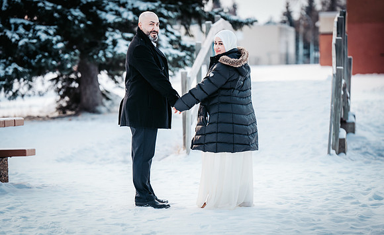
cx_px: 166
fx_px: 1714
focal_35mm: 165
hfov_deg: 12.8
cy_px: 145
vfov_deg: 7.9
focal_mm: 139
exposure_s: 1/160
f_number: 2.8
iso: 100
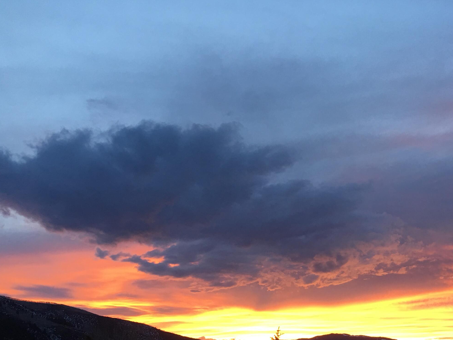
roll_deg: +0.4
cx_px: 334
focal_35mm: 44
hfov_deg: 41.8
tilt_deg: +12.8
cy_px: 246
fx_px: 576
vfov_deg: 32.4
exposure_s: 1/30
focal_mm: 4.15
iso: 32
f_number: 2.2
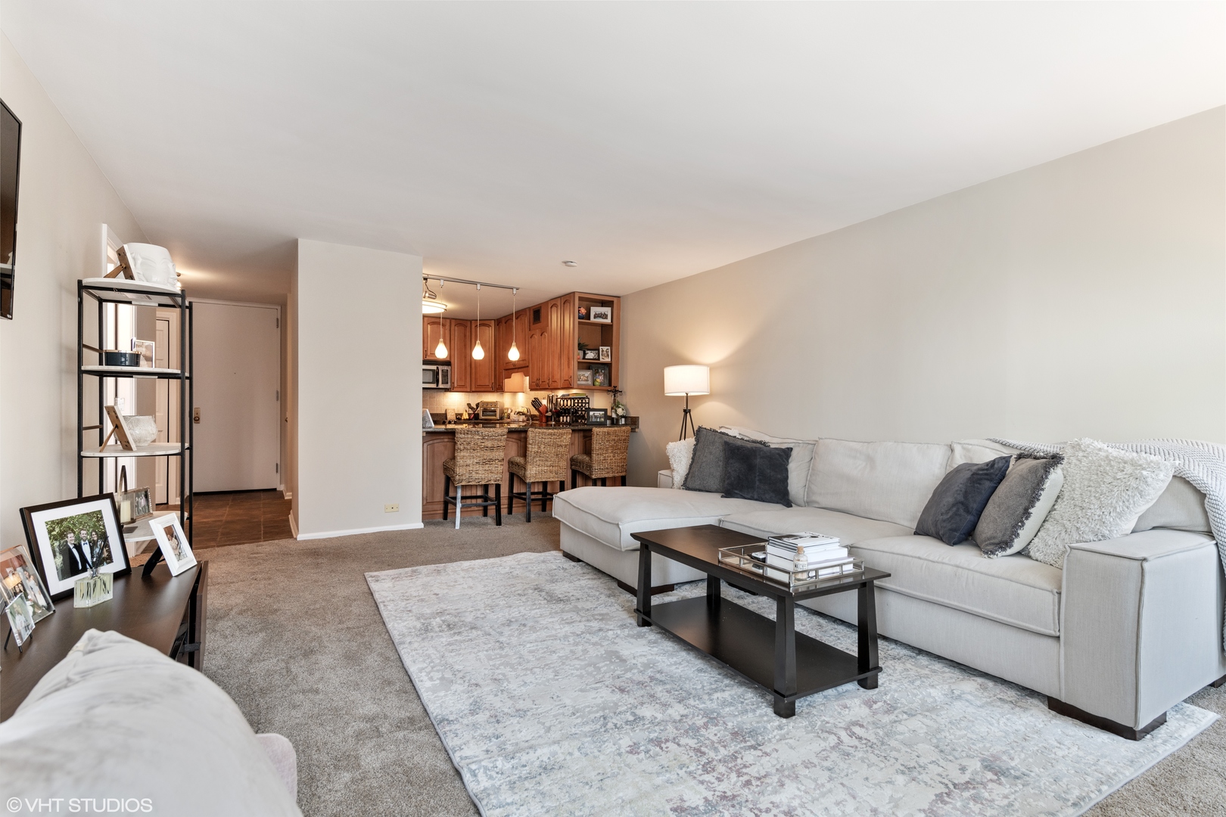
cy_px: 408
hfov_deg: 93.3
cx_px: 613
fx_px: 579
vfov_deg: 70.4
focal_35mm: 17
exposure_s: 1/8
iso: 200
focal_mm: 17
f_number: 8
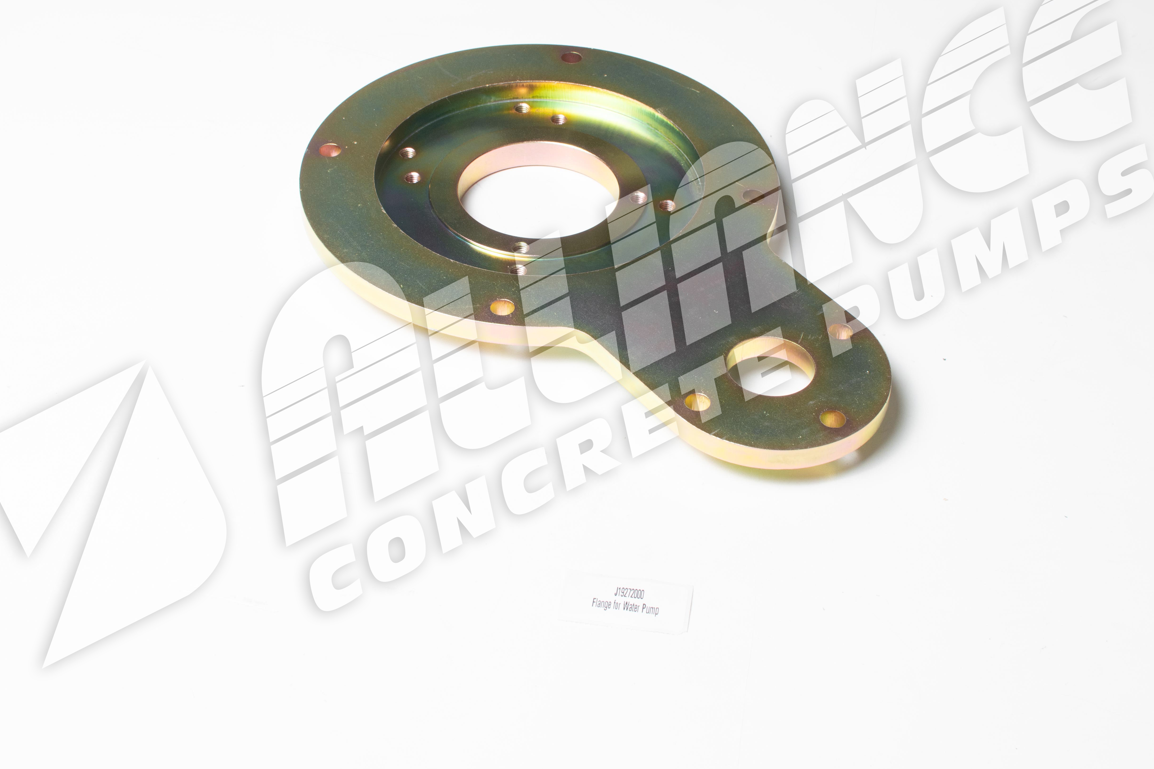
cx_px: 563
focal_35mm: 65
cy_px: 312
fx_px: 2071
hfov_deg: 31.1
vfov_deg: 21.0
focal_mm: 35
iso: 100
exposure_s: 1/125
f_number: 11
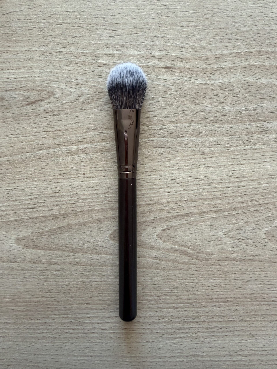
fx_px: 256
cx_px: 138
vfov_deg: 71.6
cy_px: 184
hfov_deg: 56.8
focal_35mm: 24
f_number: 2.2
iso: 250
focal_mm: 2.22
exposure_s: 1/121
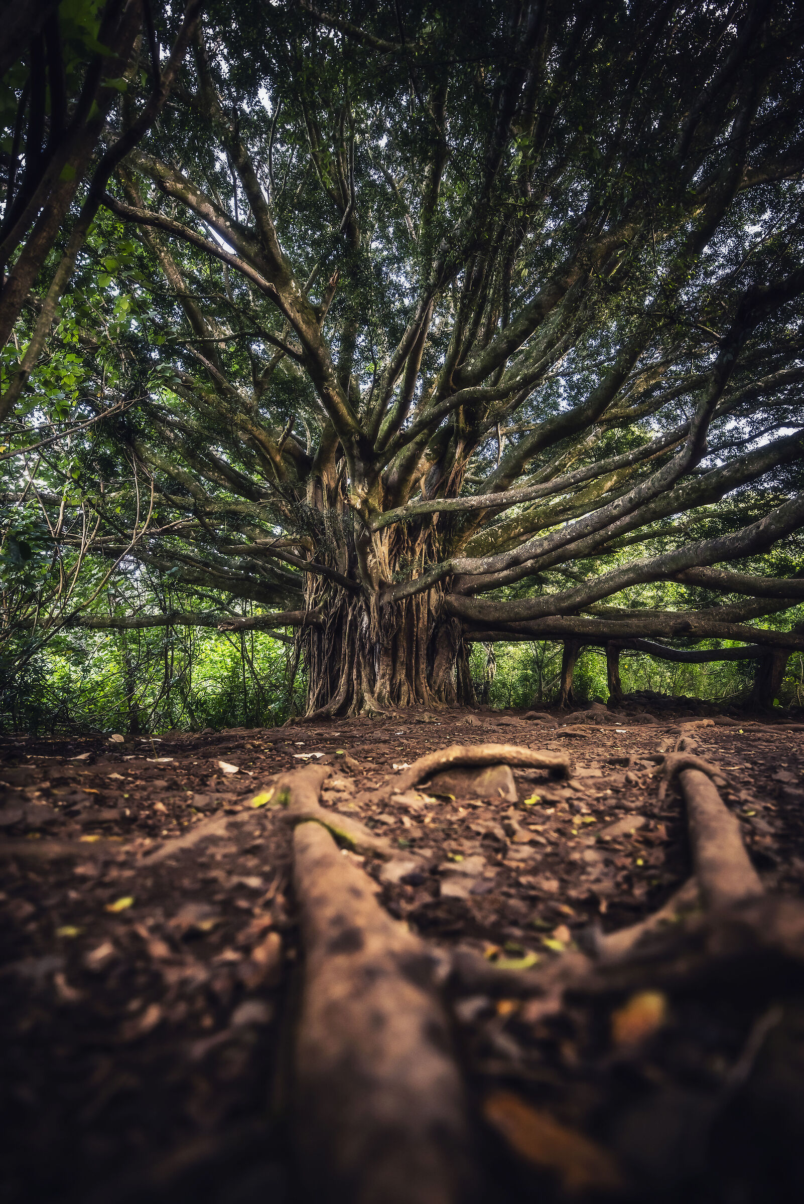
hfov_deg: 70.5
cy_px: 602
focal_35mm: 17
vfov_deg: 93.3
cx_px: 402
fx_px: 569
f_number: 2.8
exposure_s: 1/125
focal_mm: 17
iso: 1250
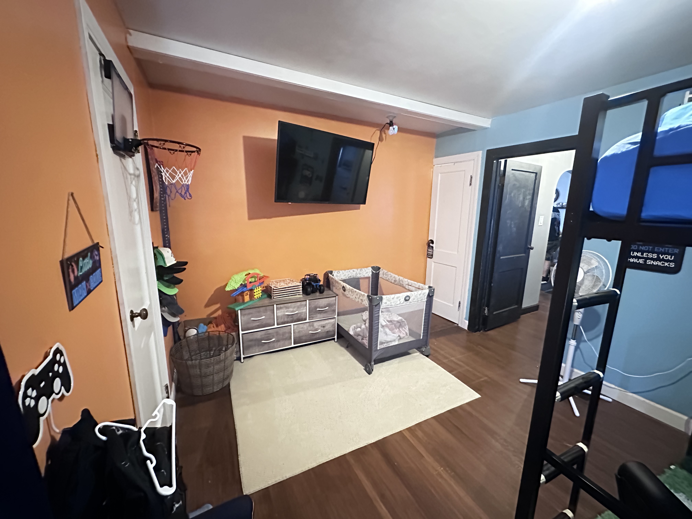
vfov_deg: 85.7
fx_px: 280
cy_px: 260
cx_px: 346
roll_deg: -0.9
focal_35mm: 14
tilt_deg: -11.1
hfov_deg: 102.1
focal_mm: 2.22
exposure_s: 1/24
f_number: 2.2
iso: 2500
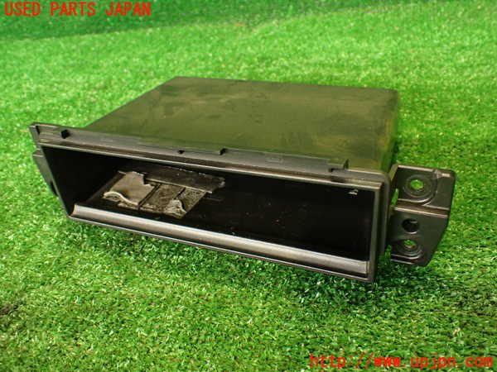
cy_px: 186
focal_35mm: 32
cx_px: 248
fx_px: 459
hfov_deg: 56.8
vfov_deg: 44.2
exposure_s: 1/30
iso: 500
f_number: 2.4
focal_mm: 5.79
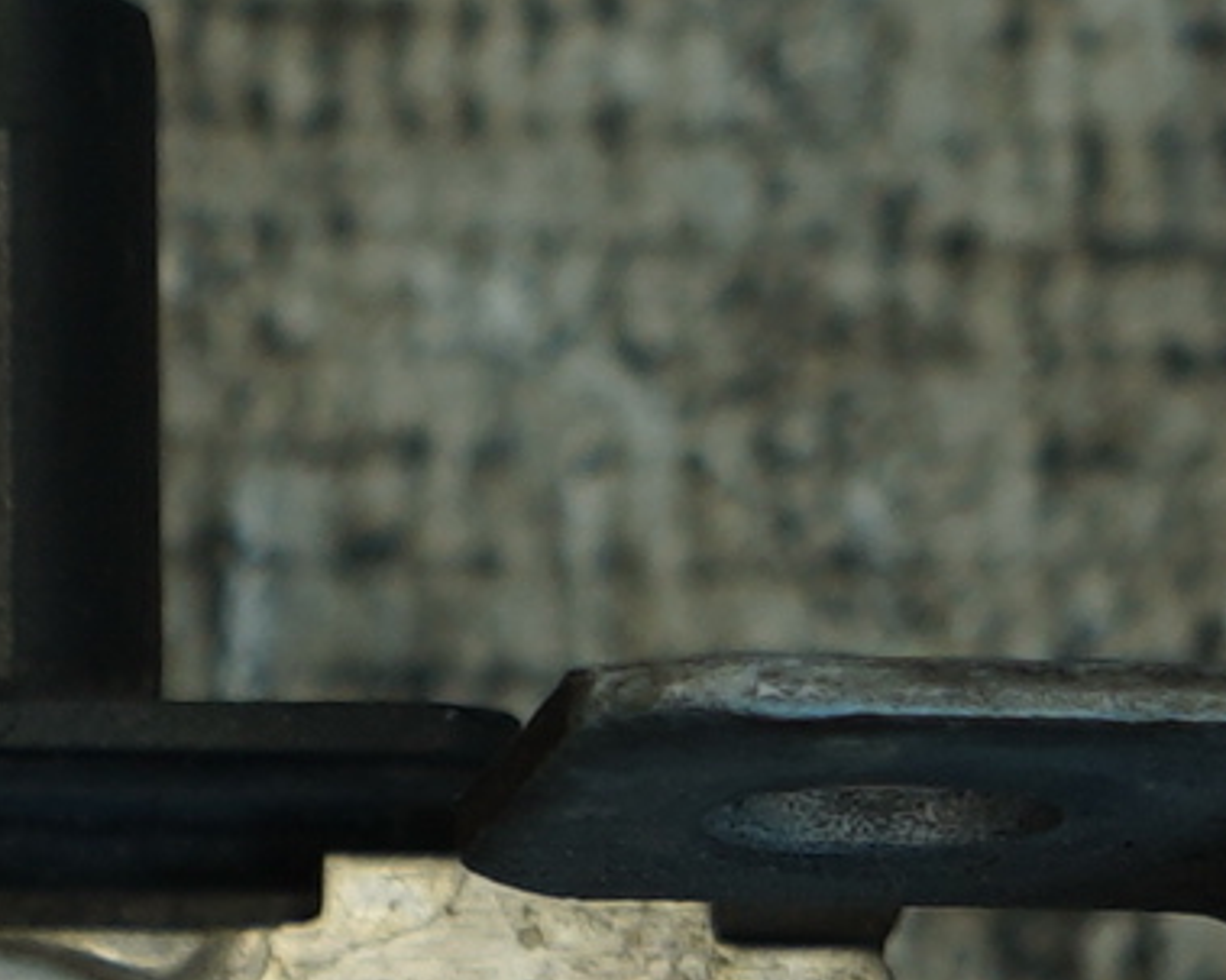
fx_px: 12950
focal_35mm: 357
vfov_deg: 4.2
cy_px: 2497
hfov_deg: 5.3
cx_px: -1313
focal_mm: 32
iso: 100
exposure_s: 1/80
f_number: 4.5
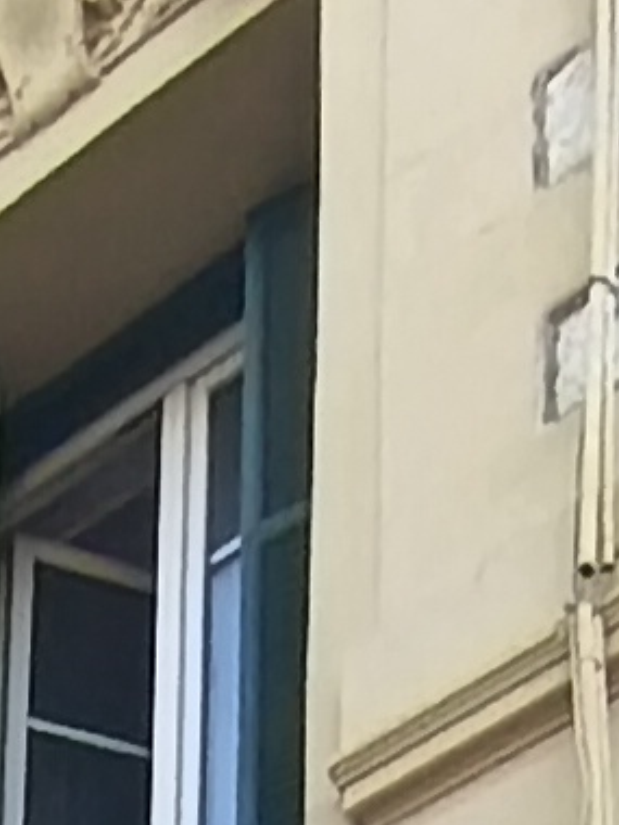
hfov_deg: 12.7
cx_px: 43
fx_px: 2766
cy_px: 2568
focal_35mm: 116
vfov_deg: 10.7
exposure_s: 1/139
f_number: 2.2
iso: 100
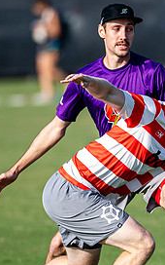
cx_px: 182
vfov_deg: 2.1
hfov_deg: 1.3
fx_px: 7073
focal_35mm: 983
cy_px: 153
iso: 200
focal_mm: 300
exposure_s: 1/2500
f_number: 3.2
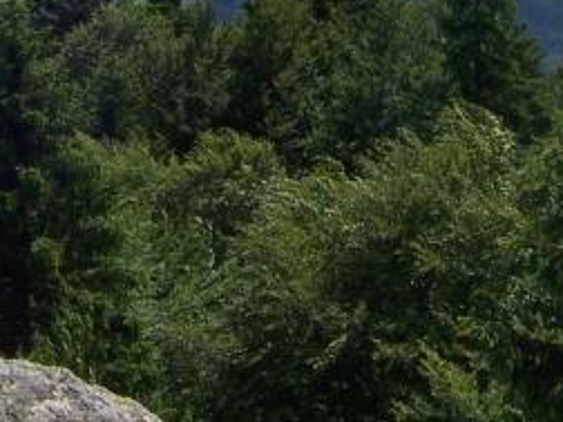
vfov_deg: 10.1
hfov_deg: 13.3
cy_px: -33
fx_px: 2375
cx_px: -56
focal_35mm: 146
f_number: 4.5
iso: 80
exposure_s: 1/640
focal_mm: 6.2
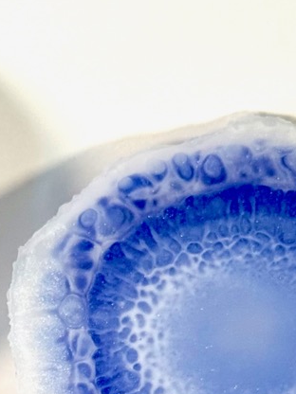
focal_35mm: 173
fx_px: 1972
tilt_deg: -58.4
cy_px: 493
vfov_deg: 11.2
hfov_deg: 8.5
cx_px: 3
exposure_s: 1/496
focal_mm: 6.76
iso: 80
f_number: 1.78
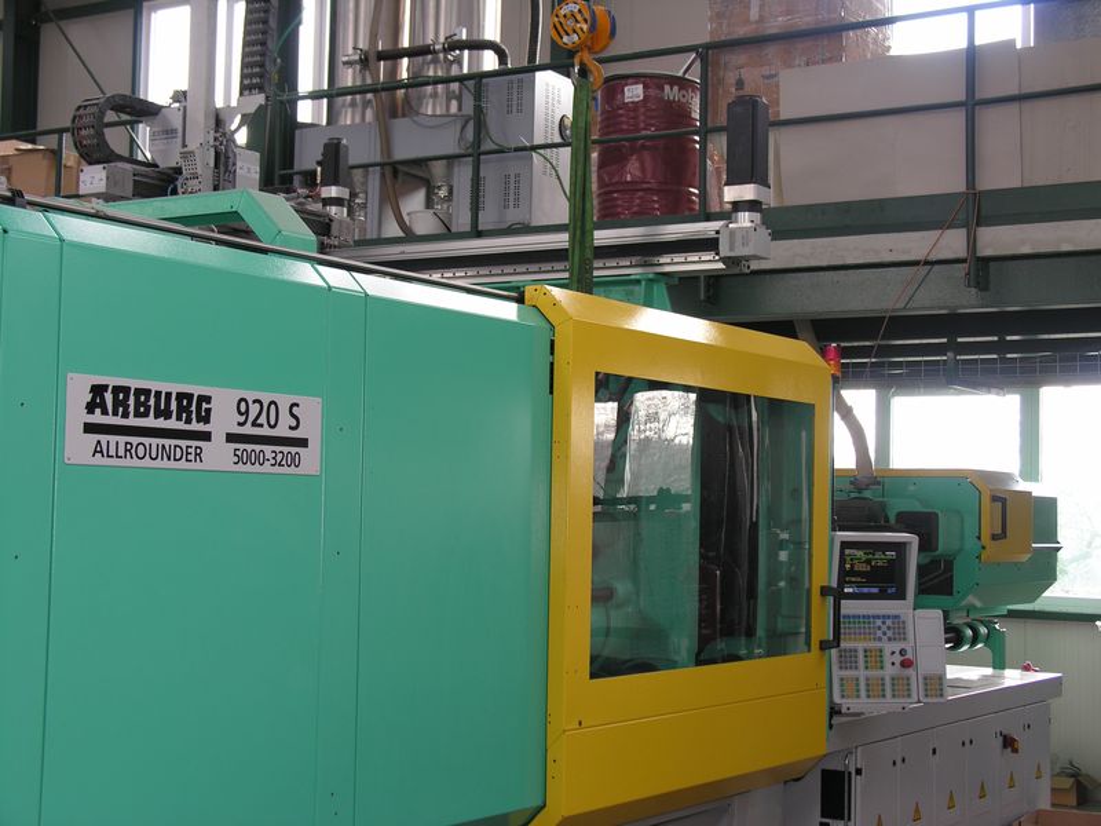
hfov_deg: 32.7
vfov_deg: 24.8
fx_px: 1877
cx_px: 550
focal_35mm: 59
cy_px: 413
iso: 50
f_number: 3.2
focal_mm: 15
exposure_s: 1/30
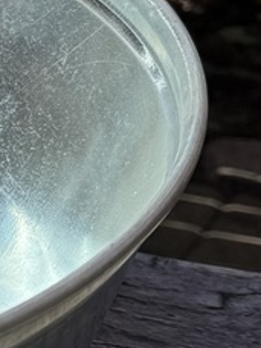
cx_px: -475
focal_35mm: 158
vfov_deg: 12.5
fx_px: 1588
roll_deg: -0.7
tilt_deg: -26.0
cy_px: 107
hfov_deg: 8.2
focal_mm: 6.76
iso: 80
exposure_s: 1/3413
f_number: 1.78
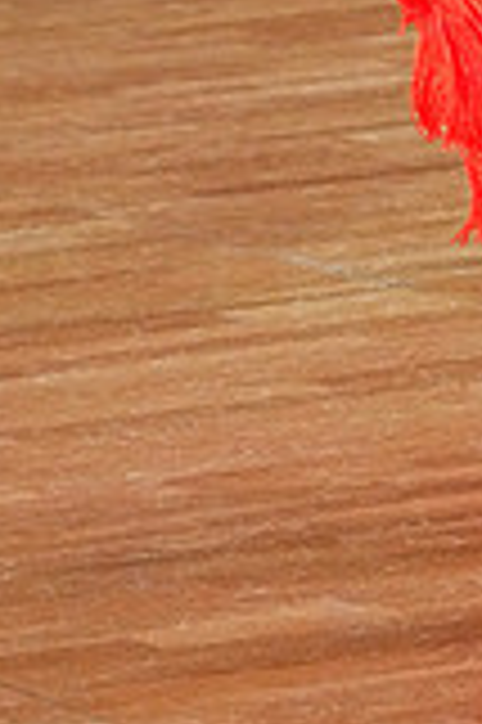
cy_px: -517
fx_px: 9640
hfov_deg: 2.9
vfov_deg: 4.3
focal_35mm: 479
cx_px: 709
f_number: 5.6
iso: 8000
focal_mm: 133
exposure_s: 1/400
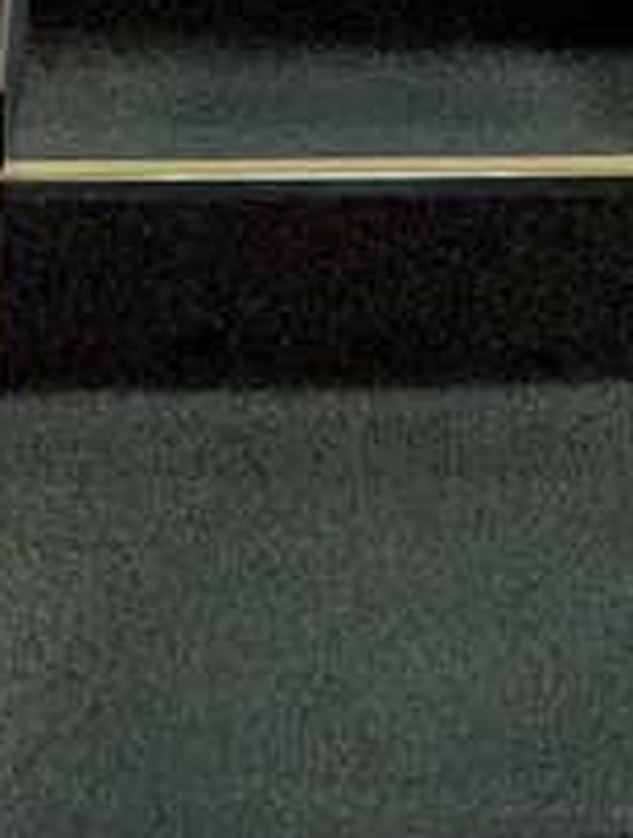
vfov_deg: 10.6
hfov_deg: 9.9
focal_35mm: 150
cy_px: -1374
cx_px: 440
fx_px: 3642
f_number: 1.68
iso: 501
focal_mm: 6.9
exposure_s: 1/60
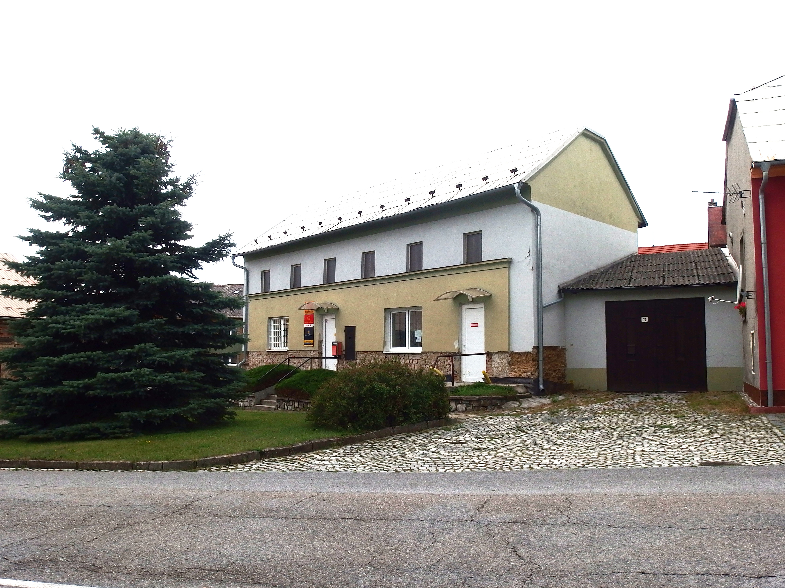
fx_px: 726
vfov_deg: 44.2
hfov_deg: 56.8
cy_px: 294
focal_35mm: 32
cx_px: 392
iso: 100
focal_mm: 5.6
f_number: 4.5
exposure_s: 1/800
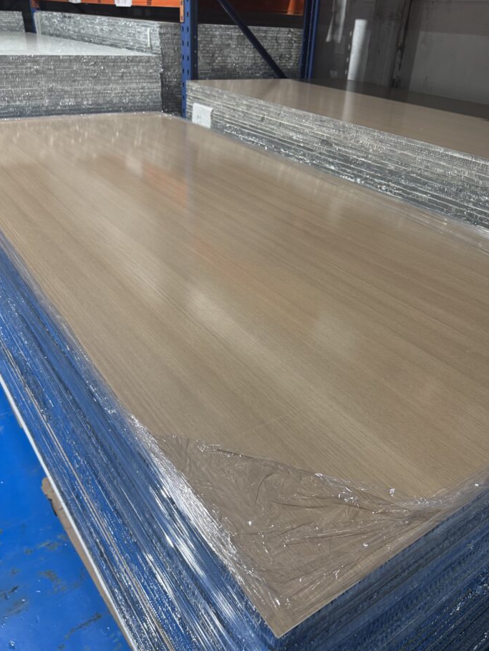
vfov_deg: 65.3
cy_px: 323
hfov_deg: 51.4
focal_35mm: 27
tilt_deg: -29.0
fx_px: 508
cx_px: 258
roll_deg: -3.0
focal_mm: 6.76
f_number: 1.78
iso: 200
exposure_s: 1/50
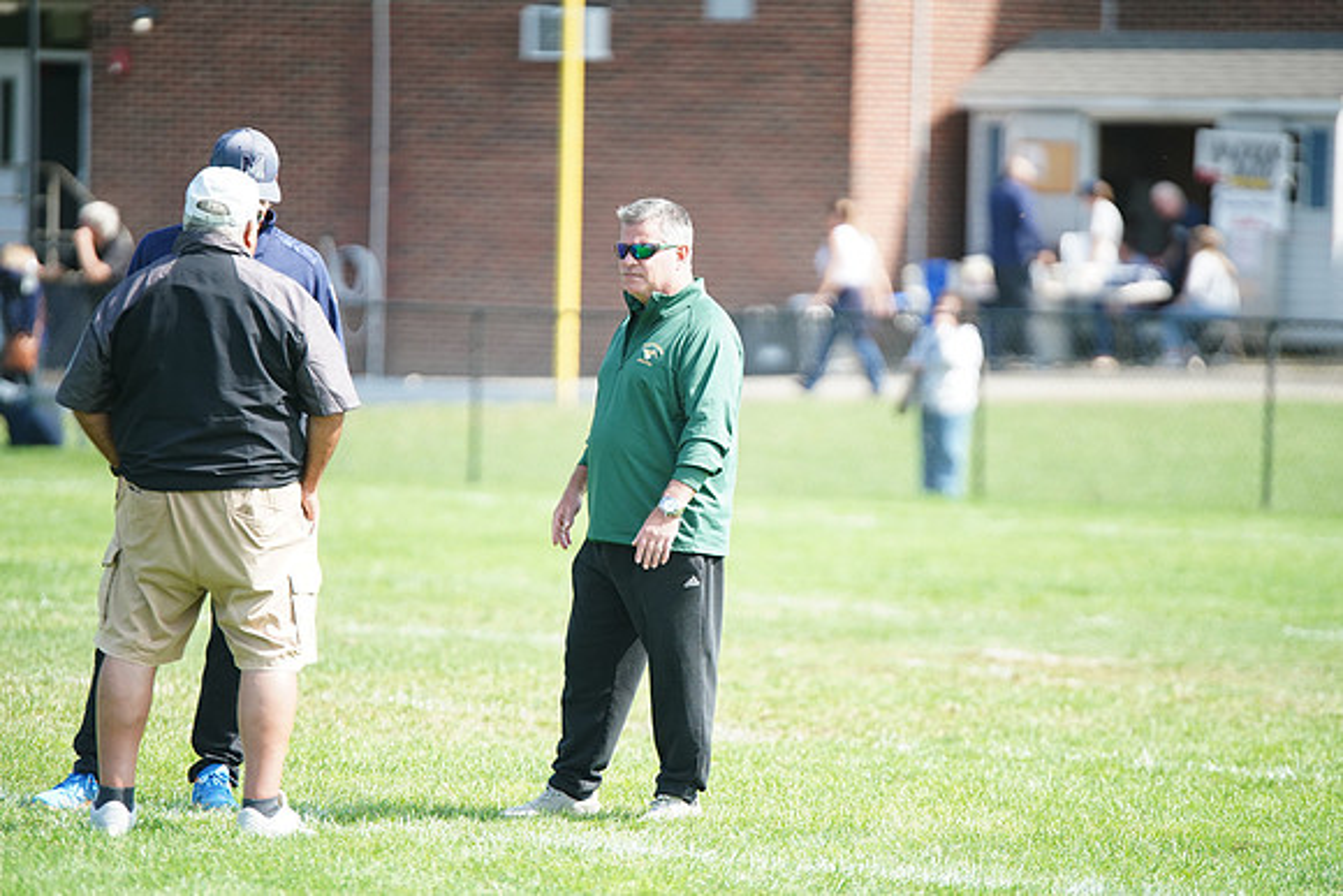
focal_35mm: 300
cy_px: 448
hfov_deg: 6.9
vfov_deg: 4.6
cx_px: 672
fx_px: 11194
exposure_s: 1/6400
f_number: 2.8
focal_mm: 300
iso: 2000
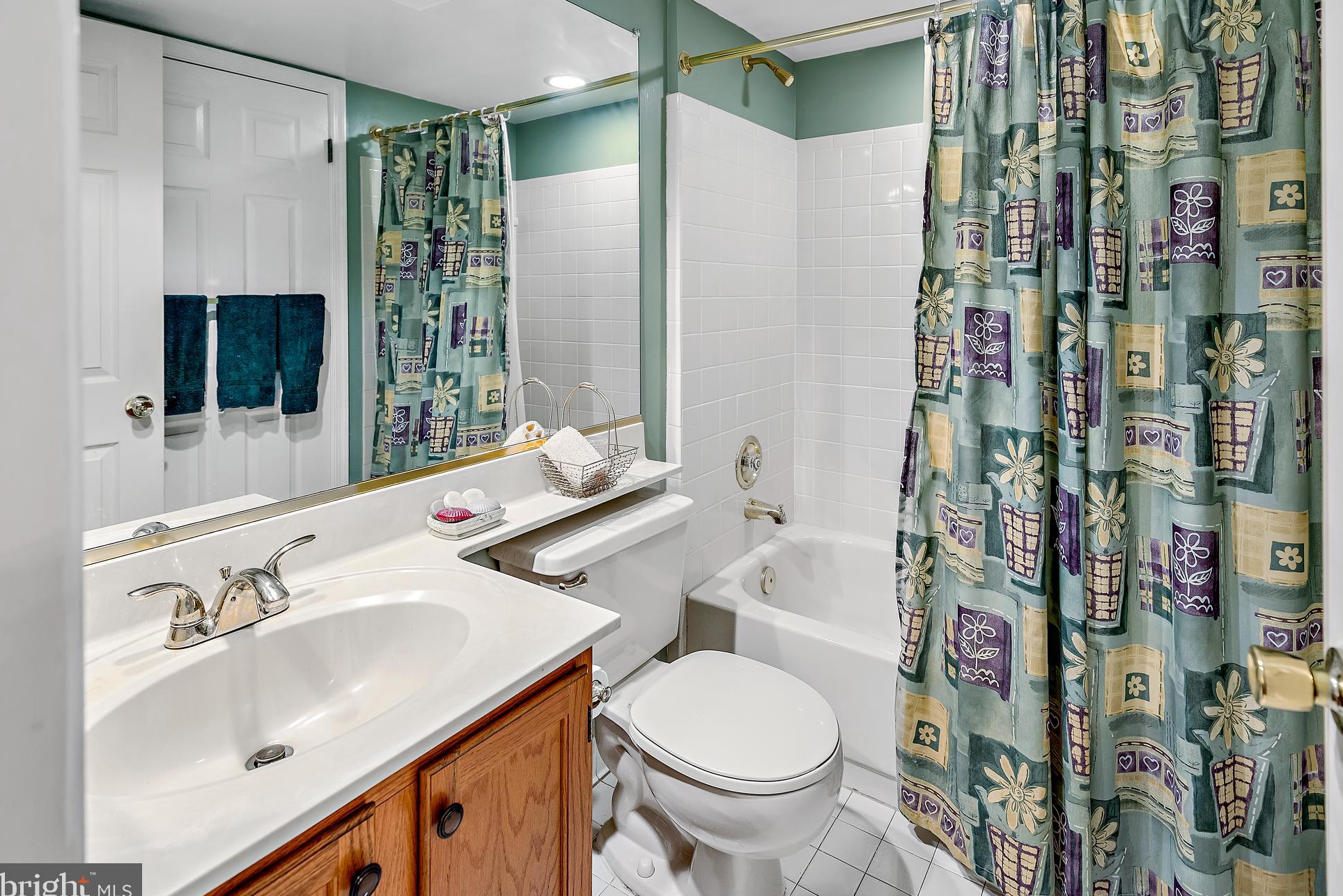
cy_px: 438
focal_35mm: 17
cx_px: 701
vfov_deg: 70.5
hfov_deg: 93.2
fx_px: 634
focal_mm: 16
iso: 250
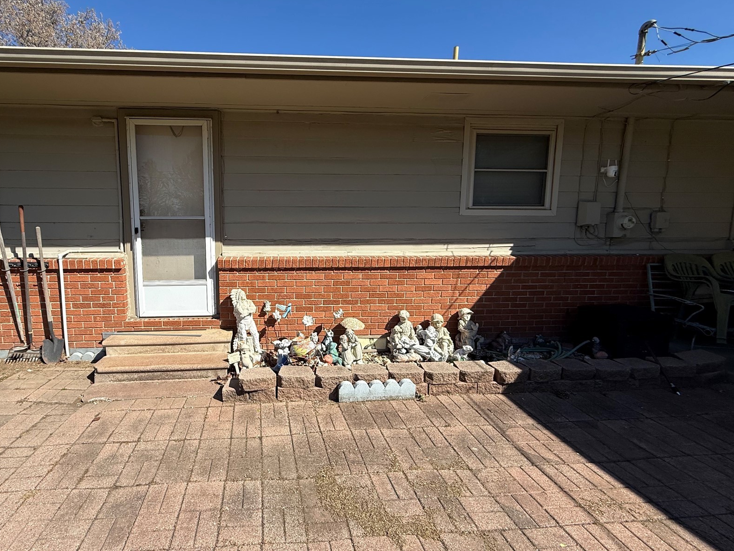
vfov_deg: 74.7
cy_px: 269
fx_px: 360
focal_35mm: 17
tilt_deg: -6.2
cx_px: 290
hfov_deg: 89.7
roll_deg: -1.3
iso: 50
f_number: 2.2
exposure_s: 1/2320
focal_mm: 2.22
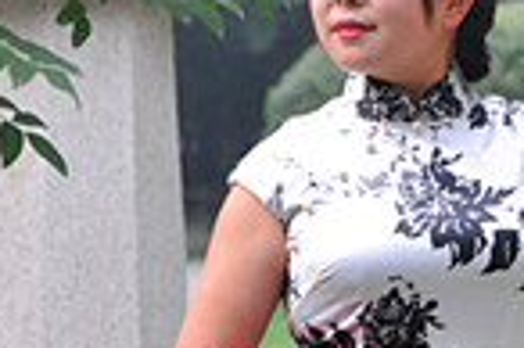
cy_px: -13
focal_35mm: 386
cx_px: 359
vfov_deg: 3.6
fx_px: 5608
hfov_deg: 5.3
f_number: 5.3
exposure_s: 1/80
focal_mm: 75
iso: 200
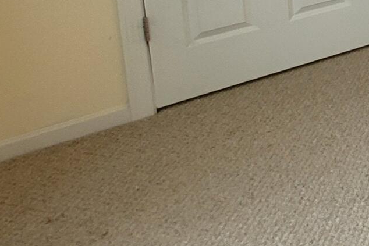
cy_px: -211
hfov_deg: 16.8
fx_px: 656
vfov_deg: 17.0
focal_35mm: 64
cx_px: 822
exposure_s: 1/60
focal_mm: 1.74
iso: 64
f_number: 2.2
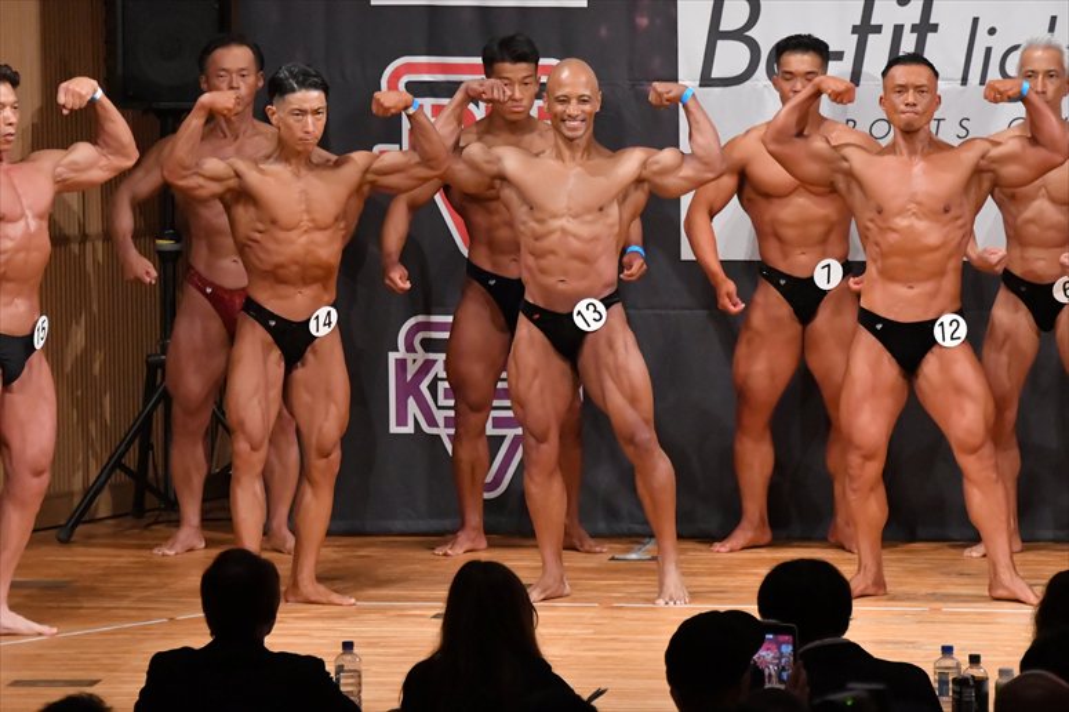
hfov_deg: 8.1
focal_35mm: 255
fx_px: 7568
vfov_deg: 5.4
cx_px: 534
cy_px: 356
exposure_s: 1/400
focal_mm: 170
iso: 10000
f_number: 5.6
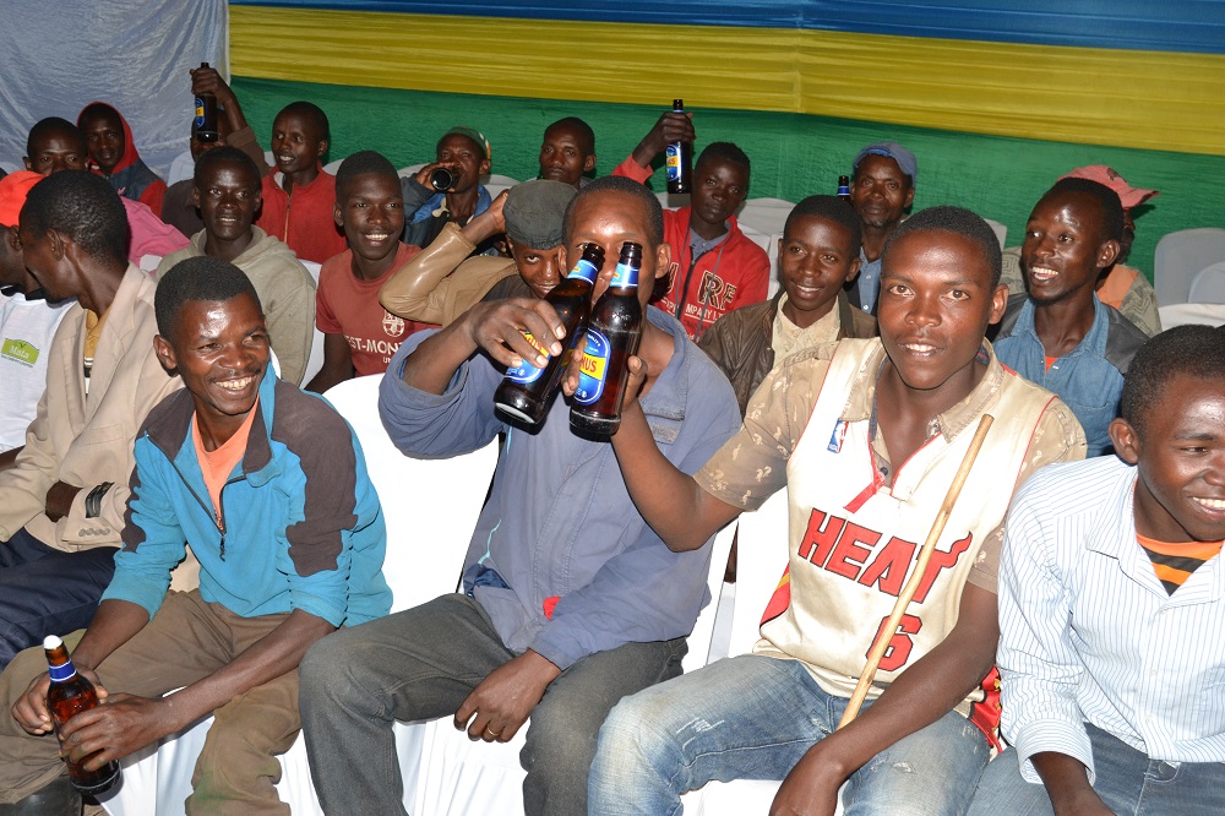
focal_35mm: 39
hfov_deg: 49.6
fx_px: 1327
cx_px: 612
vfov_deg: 34.2
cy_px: 408
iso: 800
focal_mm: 26
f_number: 5.6
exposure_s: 1/100
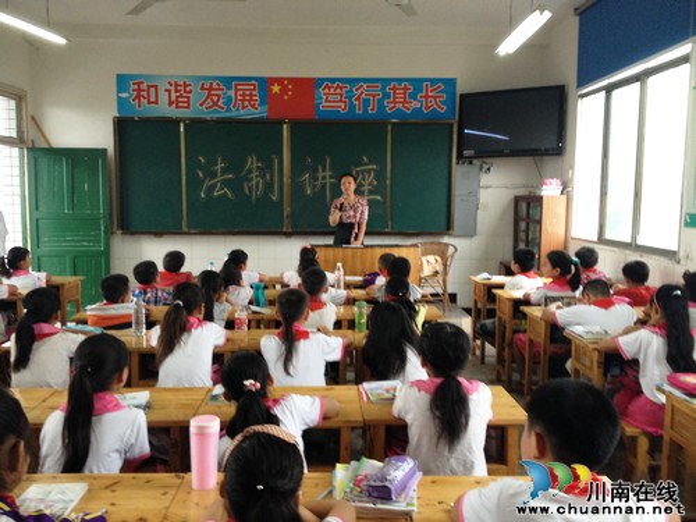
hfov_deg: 52.6
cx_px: 348
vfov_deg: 40.7
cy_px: 261
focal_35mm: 35
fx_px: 704
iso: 125
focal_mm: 4.28
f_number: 2.4
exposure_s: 1/20
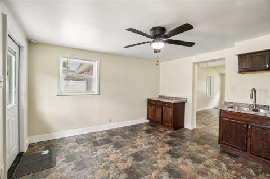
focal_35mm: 15
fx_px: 112
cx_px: 135
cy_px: 90
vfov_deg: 77.2
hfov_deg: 100.4
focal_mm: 10
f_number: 8
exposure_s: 1/30
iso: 800
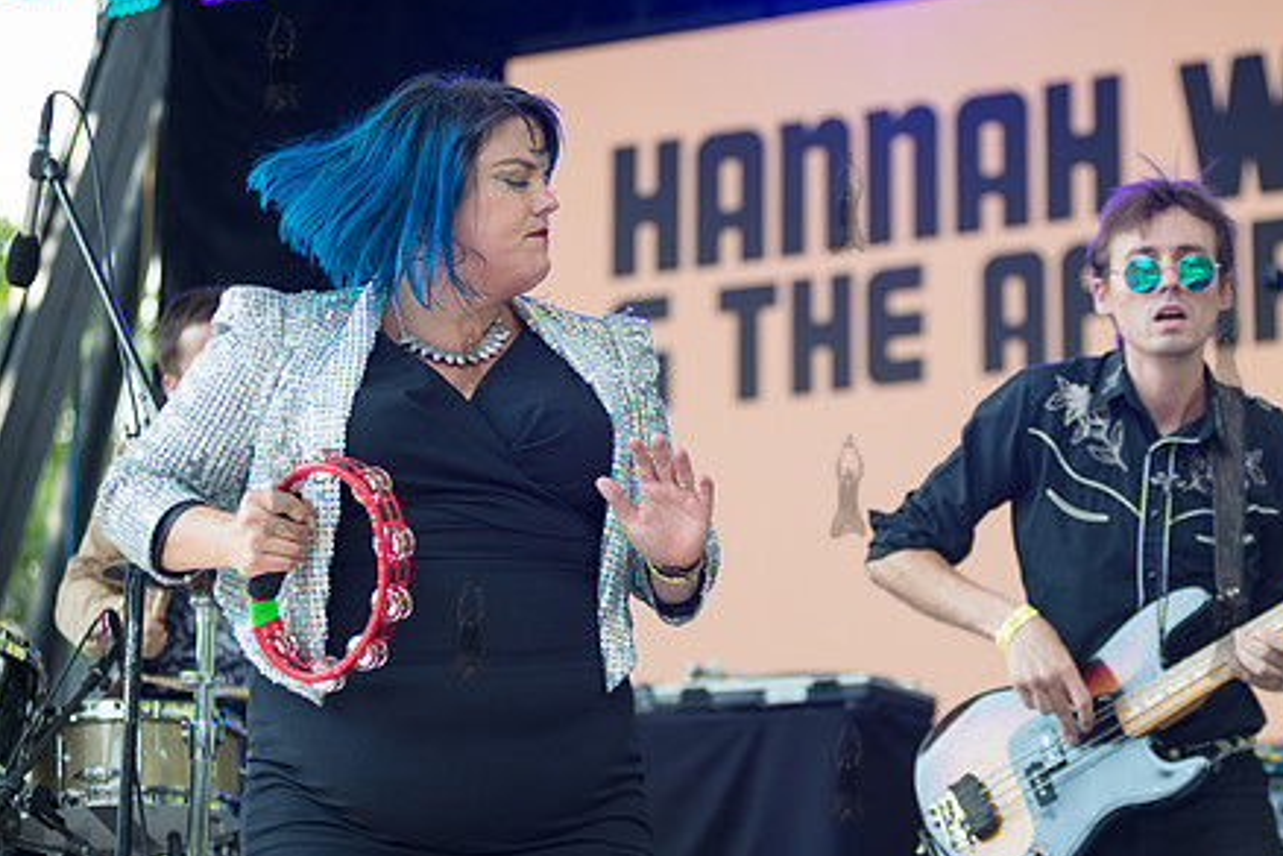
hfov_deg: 19.2
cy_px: 485
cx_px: 847
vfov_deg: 12.9
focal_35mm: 106
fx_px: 3777
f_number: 2.8
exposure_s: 1/500
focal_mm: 80
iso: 200
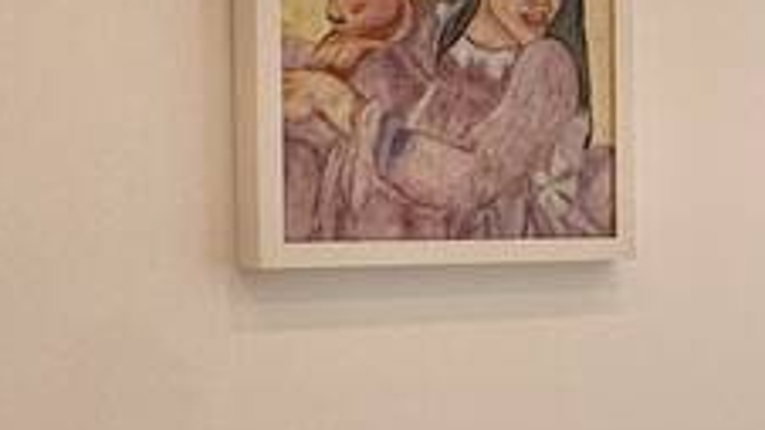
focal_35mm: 97
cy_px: 271
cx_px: 1340
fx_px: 1967
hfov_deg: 18.0
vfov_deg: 12.5
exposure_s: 1/120
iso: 80
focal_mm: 2.22
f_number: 2.2
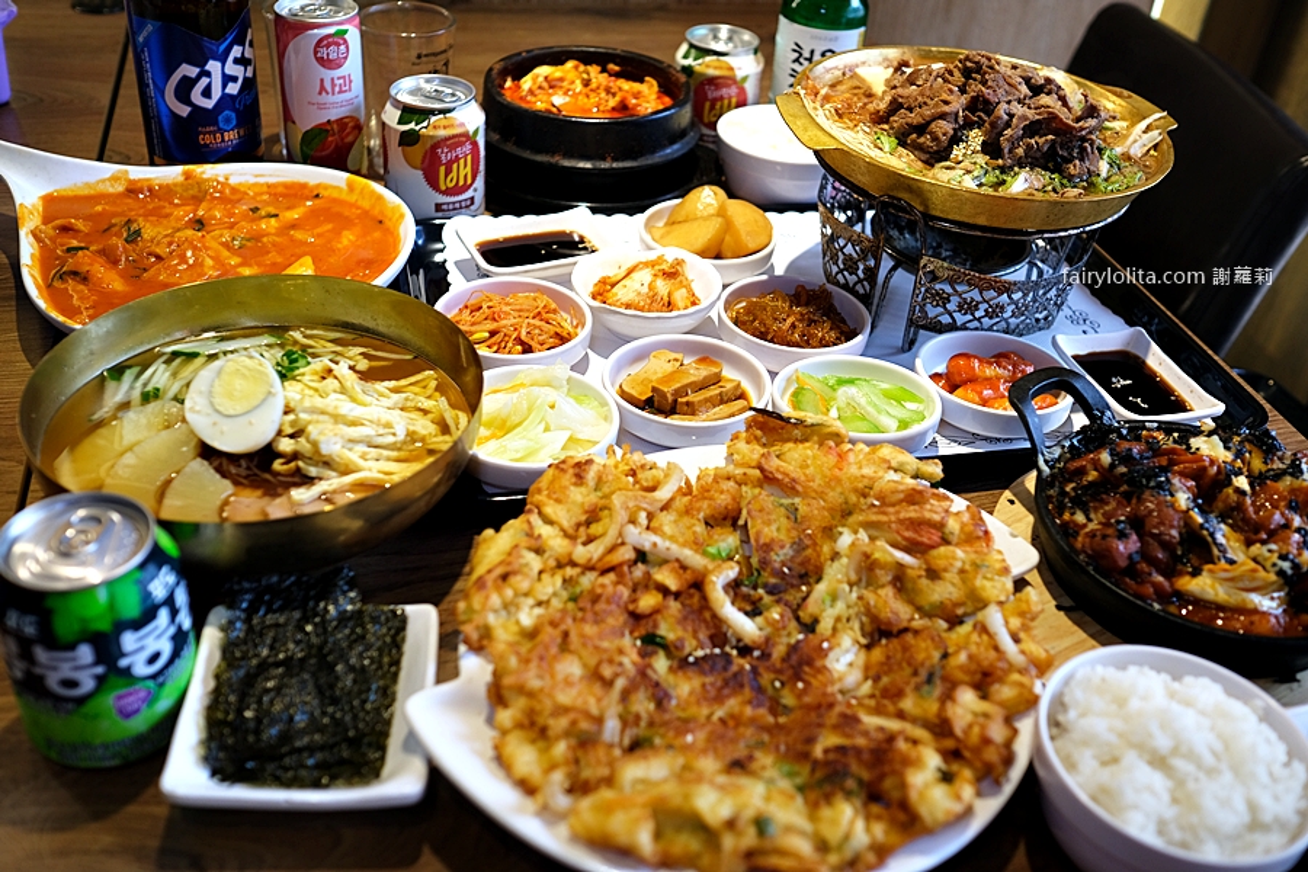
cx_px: 654
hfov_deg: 54.4
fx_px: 1272
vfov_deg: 37.9
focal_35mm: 35
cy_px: 436
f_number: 2.8
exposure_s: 1/125
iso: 500
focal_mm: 23
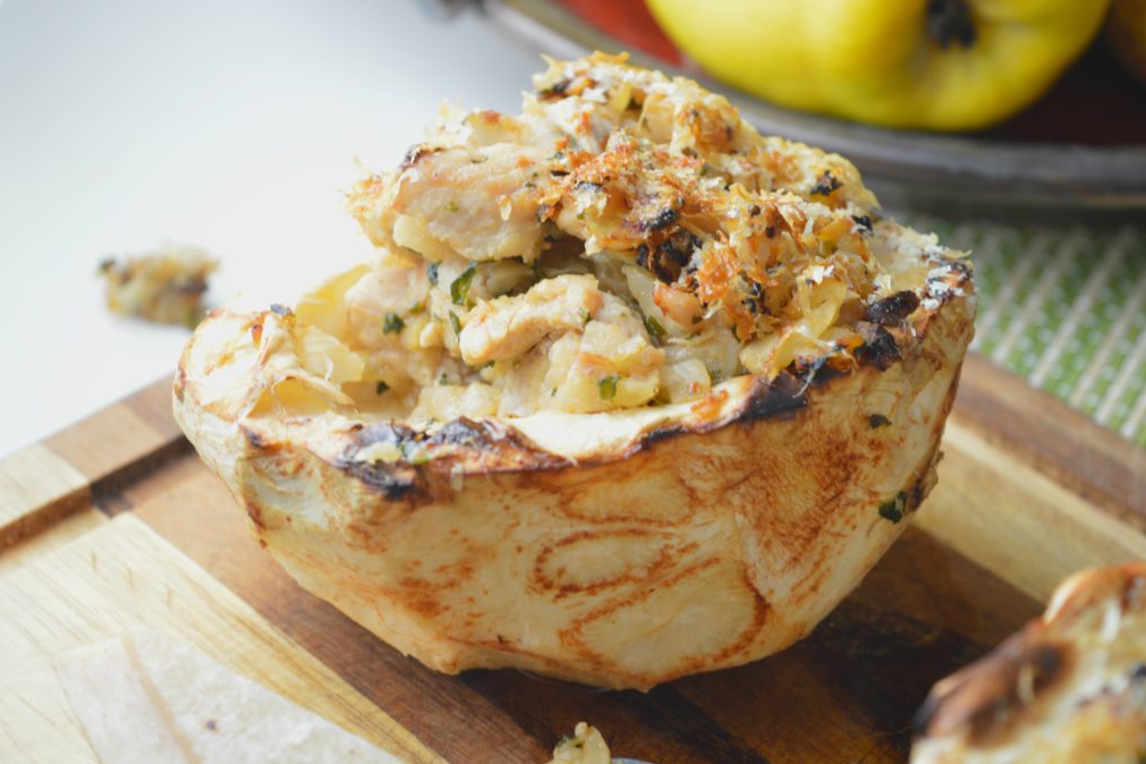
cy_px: 384
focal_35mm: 84
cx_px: 578
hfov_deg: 24.3
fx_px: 2658
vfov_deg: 16.4
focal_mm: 55
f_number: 5.6
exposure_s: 1/20
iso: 100
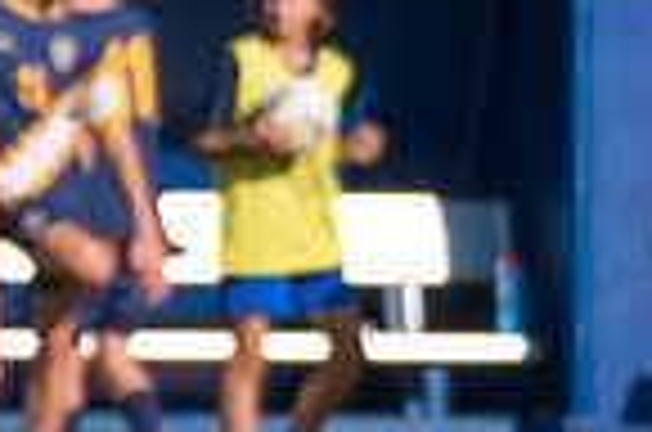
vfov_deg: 0.9
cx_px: -621
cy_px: 256
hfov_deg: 1.4
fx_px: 26077
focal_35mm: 1443
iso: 320
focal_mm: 240
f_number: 5.6
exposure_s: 1/2000
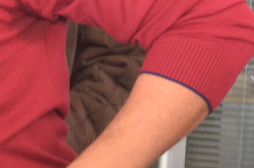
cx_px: -247
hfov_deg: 10.5
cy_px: 186
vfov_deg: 7.5
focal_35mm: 180
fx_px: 1267
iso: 500
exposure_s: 1/60
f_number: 3.5
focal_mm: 18
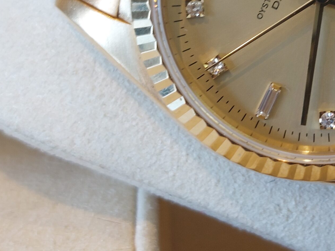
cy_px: 8
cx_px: 319
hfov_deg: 34.7
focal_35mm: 51
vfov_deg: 27.2
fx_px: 494
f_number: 1.8
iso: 32
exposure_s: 1/50
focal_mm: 5.23
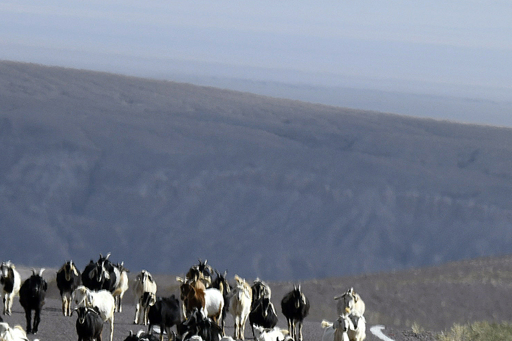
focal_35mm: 859
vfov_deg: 1.6
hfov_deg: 2.4
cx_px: 277
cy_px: 350
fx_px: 12216
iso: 400
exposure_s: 1/1000
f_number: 11
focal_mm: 310
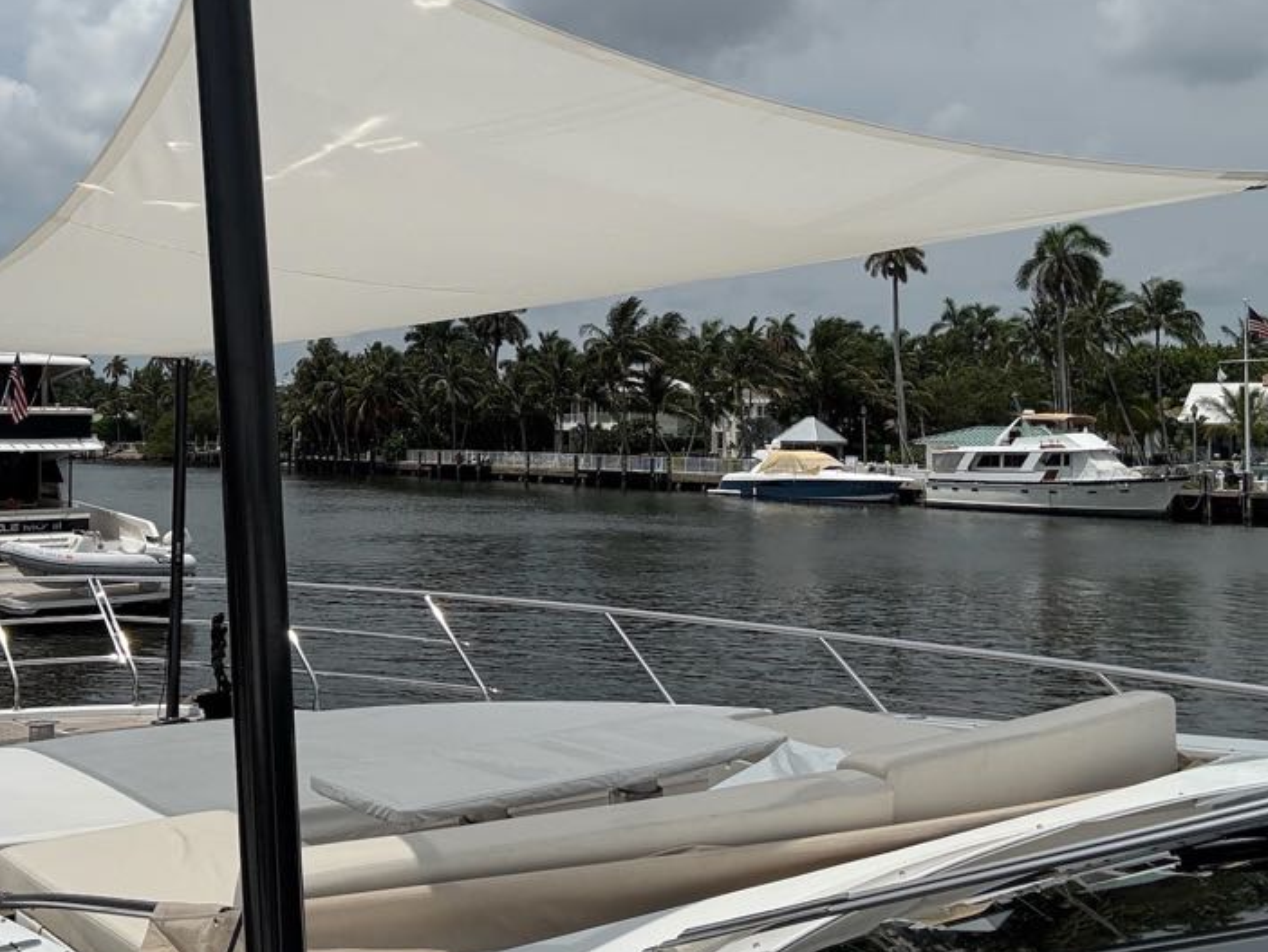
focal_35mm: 38
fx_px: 1392
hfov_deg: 48.3
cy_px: 401
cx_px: 439
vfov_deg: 37.7
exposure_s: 1/5348
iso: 25
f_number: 1.9
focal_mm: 2.69
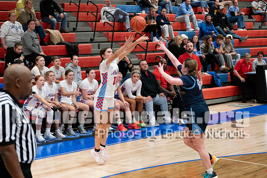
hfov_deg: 24.2
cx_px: 110
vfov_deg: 16.3
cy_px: 74
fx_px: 622
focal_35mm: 84
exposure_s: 1/1000
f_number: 2.8
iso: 5000
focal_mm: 70
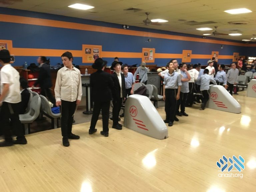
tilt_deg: -11.4
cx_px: 128
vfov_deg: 48.2
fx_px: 214
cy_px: 96
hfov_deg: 61.7
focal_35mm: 29
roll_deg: -2.3
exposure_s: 1/17
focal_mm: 4.15
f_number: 2.2
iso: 200
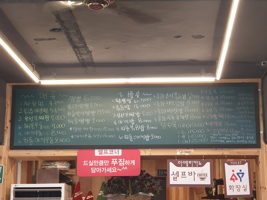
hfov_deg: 36.8
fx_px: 401
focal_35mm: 52
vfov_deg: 28.0
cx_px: 134
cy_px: 100
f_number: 2.4
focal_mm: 6
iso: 200
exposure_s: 1/30
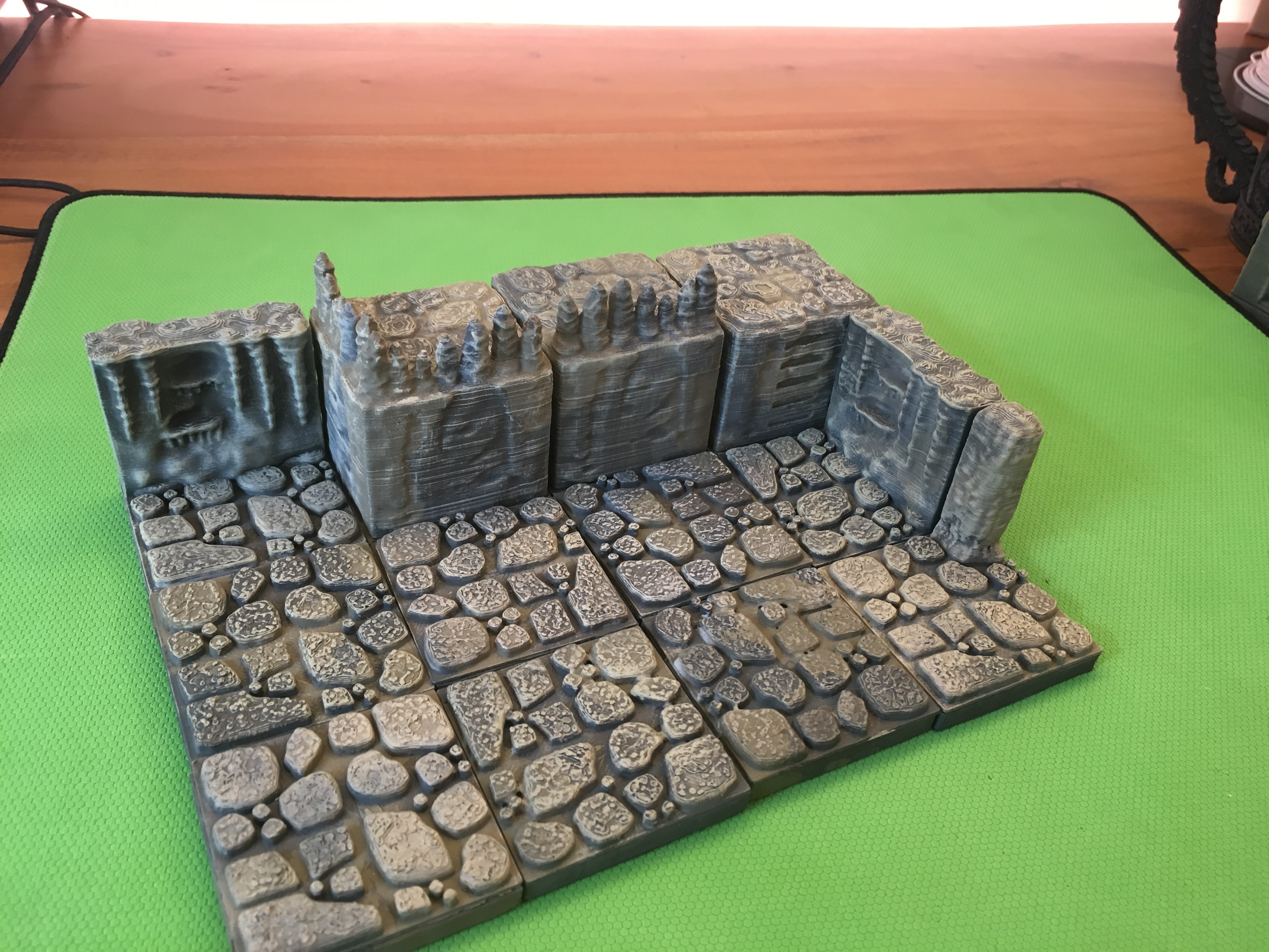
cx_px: 634
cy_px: 476
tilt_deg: -36.6
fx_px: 1063
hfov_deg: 61.7
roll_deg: -7.0
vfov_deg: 48.2
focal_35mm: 29
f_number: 2.2
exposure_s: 1/33
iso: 100
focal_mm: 4.15
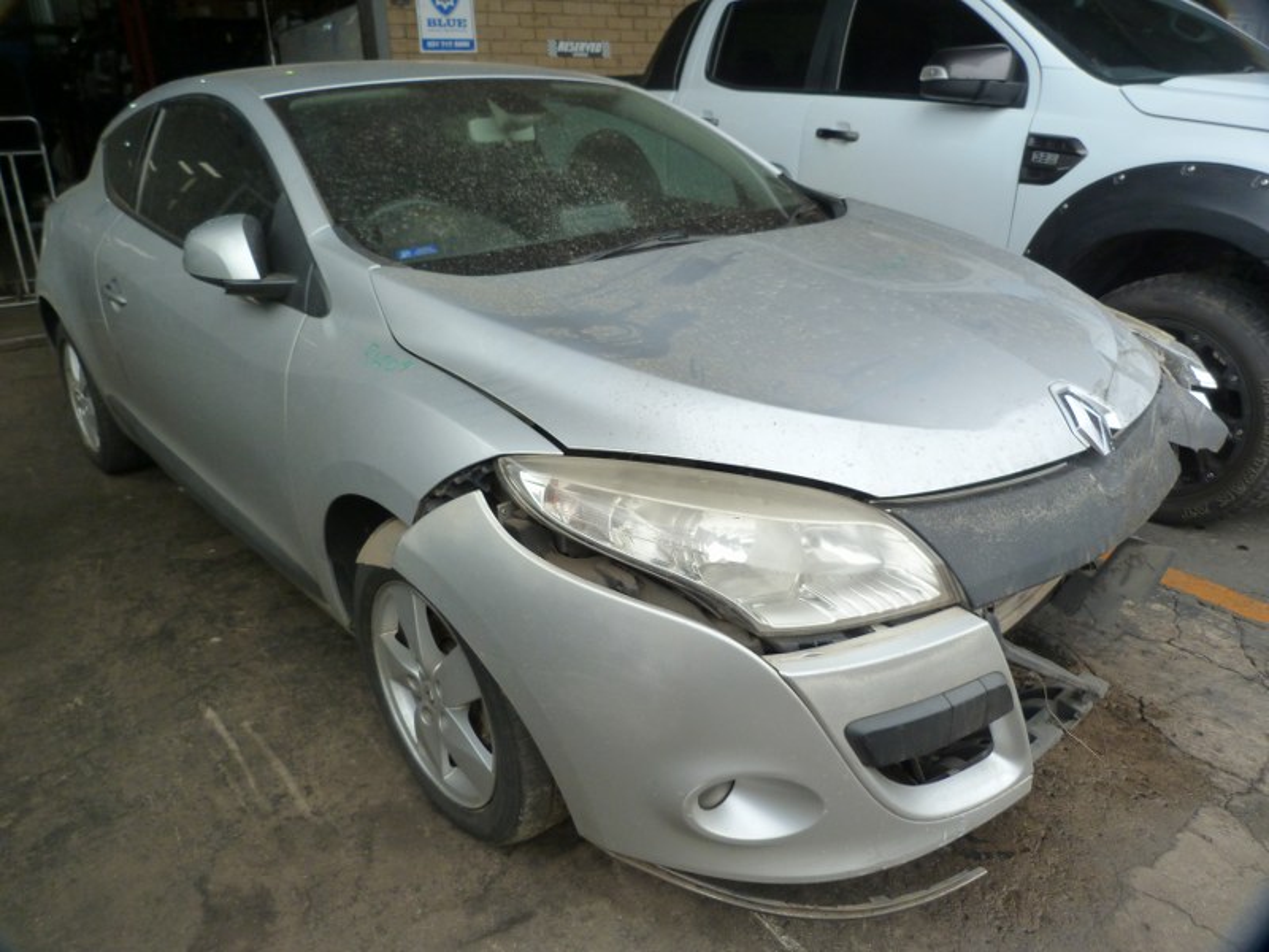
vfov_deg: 54.9
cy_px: 476
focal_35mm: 25
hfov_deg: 69.4
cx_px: 634
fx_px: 916
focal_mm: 4.5
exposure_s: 1/100
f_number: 3.2
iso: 125
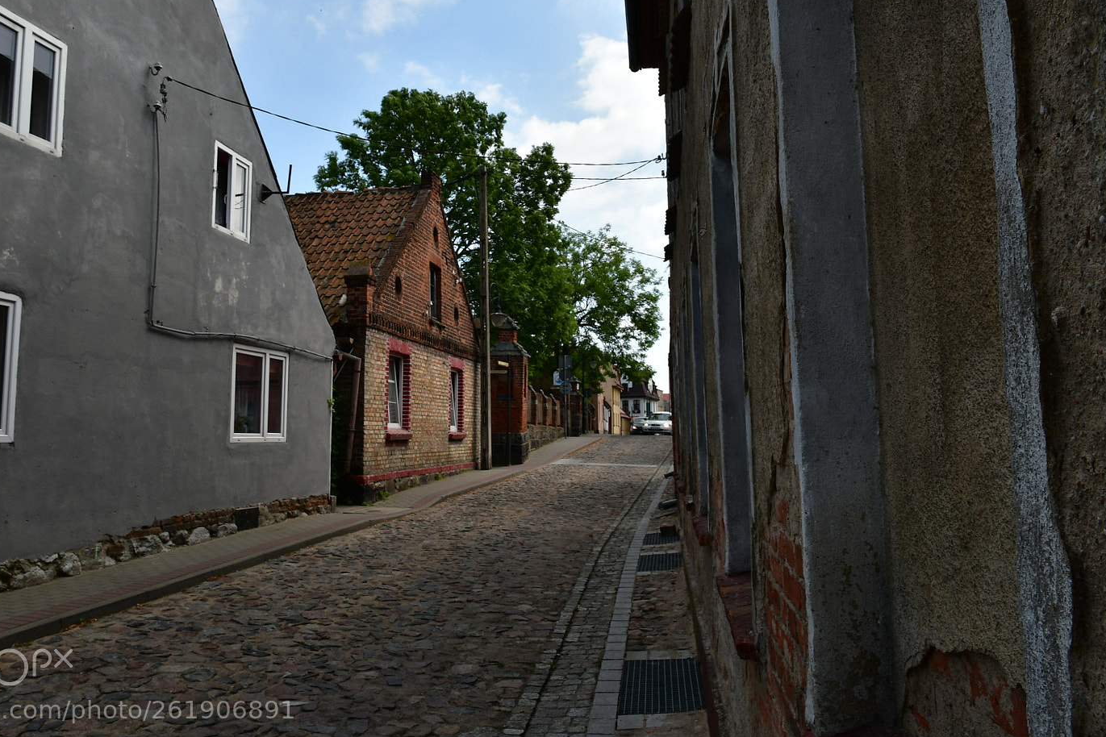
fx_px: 860
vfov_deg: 46.4
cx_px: 518
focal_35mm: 28
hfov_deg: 65.4
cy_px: 344
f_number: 11
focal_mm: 16
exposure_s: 1/160
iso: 100
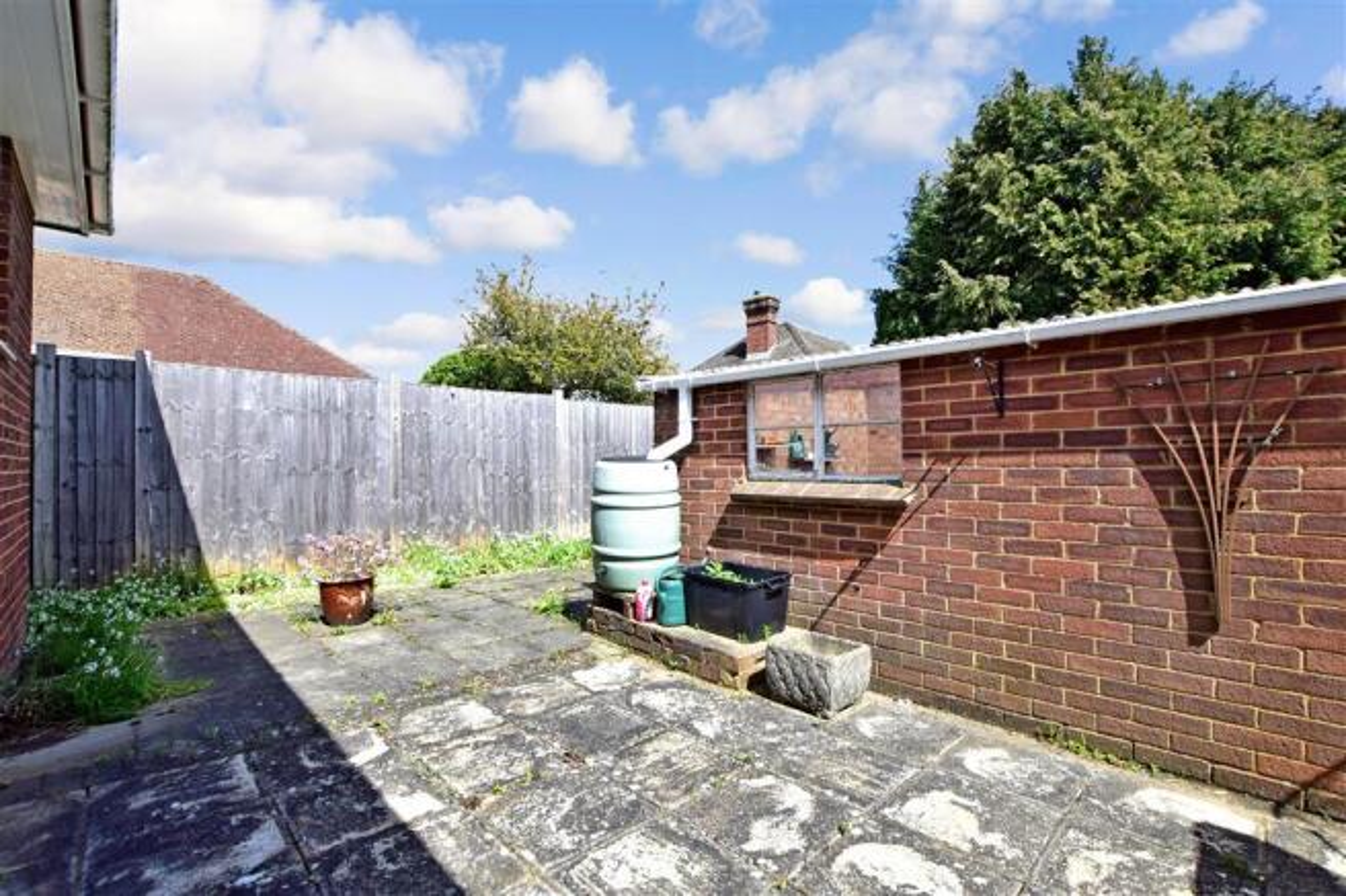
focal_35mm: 15
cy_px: 448
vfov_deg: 77.3
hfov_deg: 100.4
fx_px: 561
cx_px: 673
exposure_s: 1/500
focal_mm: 10
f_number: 7.1
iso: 400
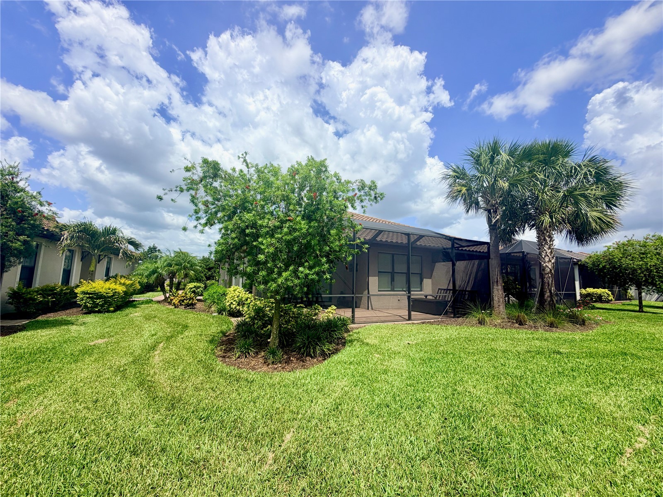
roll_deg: -1.1
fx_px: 268
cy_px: 248
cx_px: 332
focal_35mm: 14
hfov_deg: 102.1
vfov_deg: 85.7
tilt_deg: +7.0
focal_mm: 2.22
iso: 20
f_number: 2.2
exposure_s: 1/1211
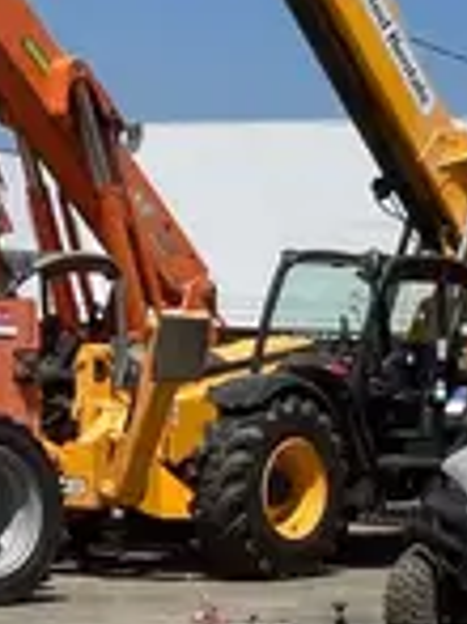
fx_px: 2522
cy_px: 720
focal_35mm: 140
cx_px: 1057
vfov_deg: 13.8
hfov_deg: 9.6
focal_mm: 3.99
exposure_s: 1/2703
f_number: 1.8
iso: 20
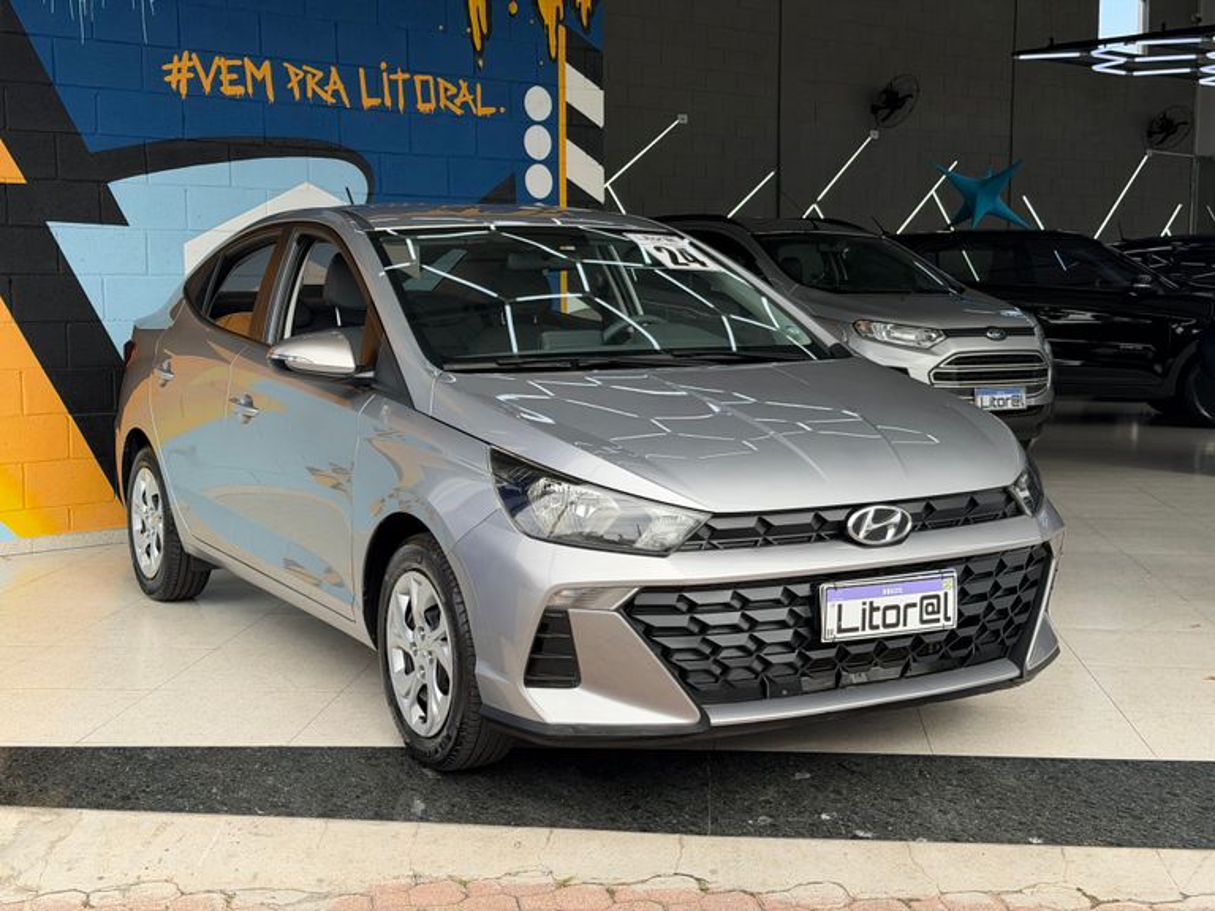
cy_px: 456
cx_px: 608
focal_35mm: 48
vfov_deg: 30.3
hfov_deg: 39.7
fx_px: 1685
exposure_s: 1/1264
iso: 64
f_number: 1.78
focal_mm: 6.76
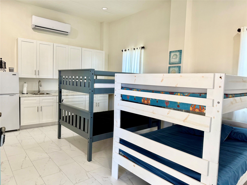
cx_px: 124
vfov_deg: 56.8
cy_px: 92
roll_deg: -2.0
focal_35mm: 24
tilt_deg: -3.9
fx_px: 171
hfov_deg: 71.6
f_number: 1.78
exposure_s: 1/60
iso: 125
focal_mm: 6.76
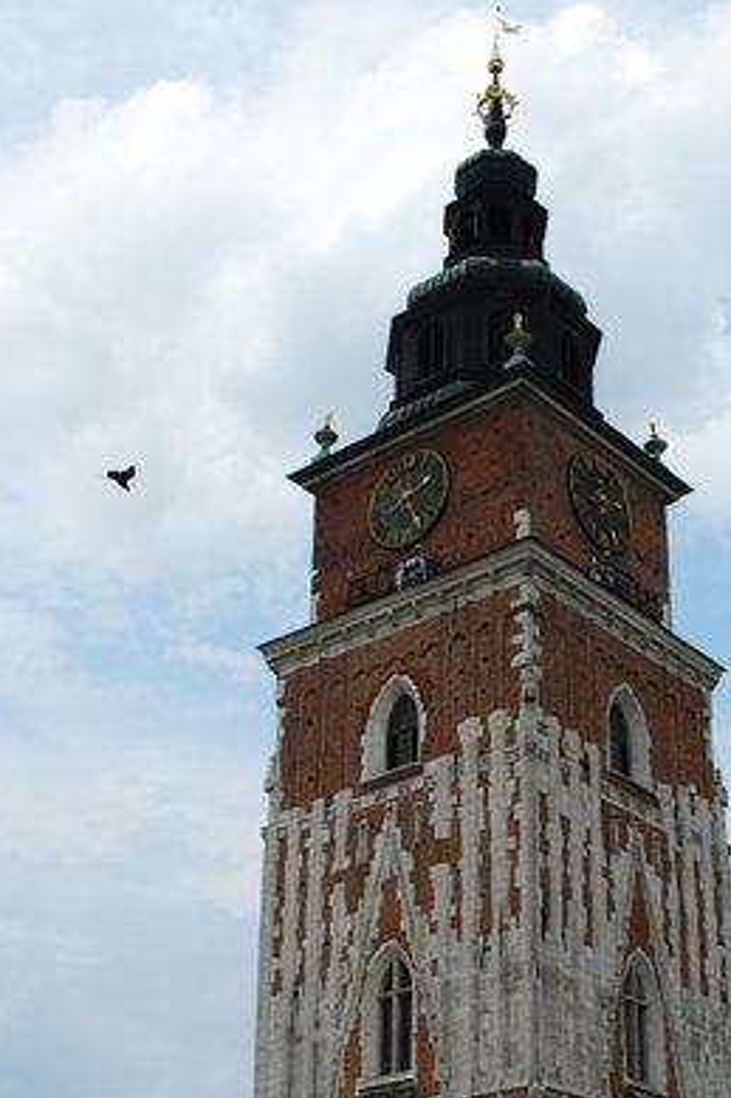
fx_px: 1829
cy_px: 641
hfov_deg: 22.5
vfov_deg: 33.3
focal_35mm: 60
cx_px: 485
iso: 100
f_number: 5
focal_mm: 26
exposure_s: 1/400
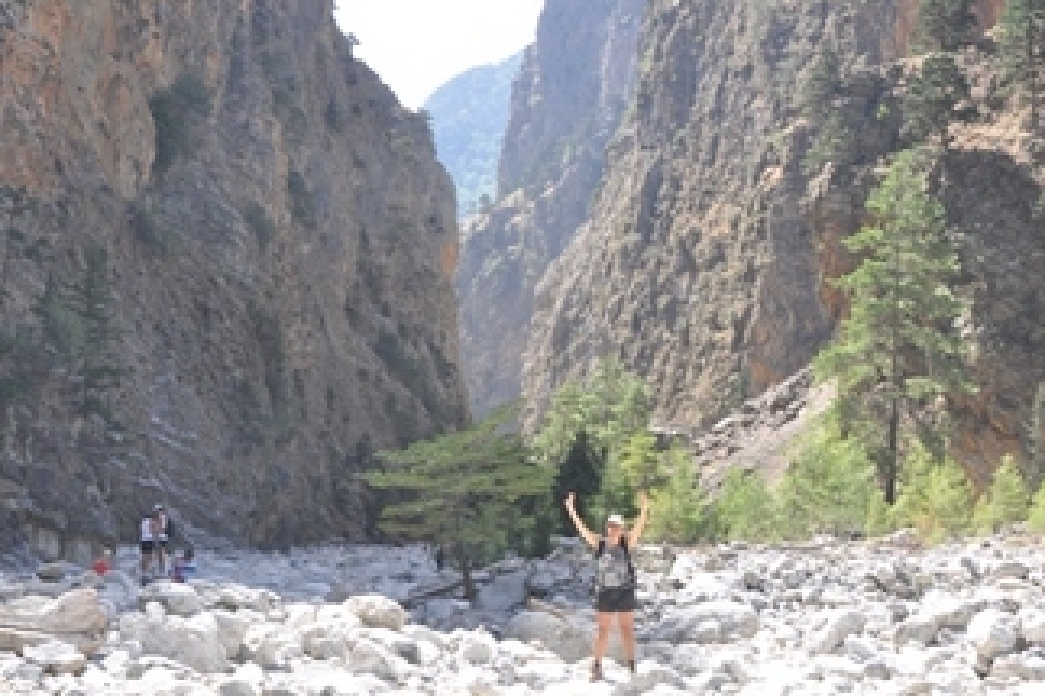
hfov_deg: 38.2
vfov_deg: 25.9
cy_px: 298
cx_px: 492
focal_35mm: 52
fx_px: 1509
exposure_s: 1/125
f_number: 8
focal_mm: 28
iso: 200
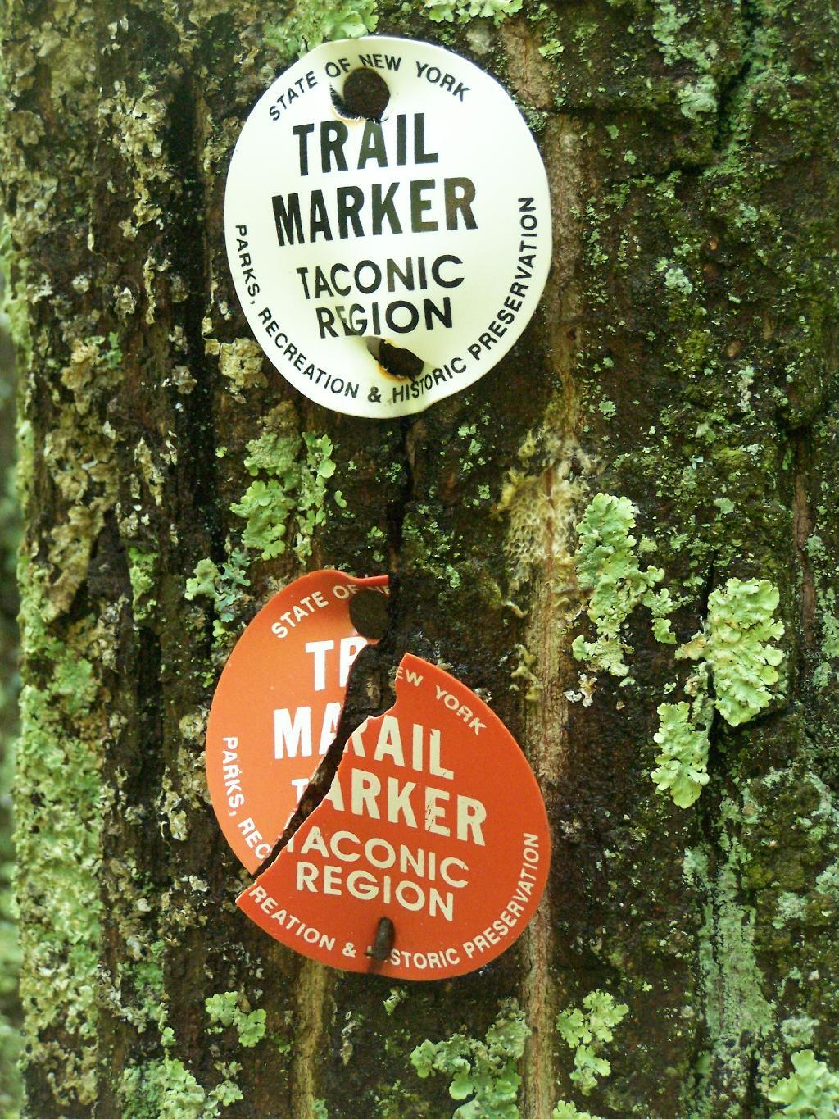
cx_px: 420
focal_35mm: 117
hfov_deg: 12.7
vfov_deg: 16.8
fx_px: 3780
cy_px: 560
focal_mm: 19.4
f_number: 3.2
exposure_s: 1/125
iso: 400
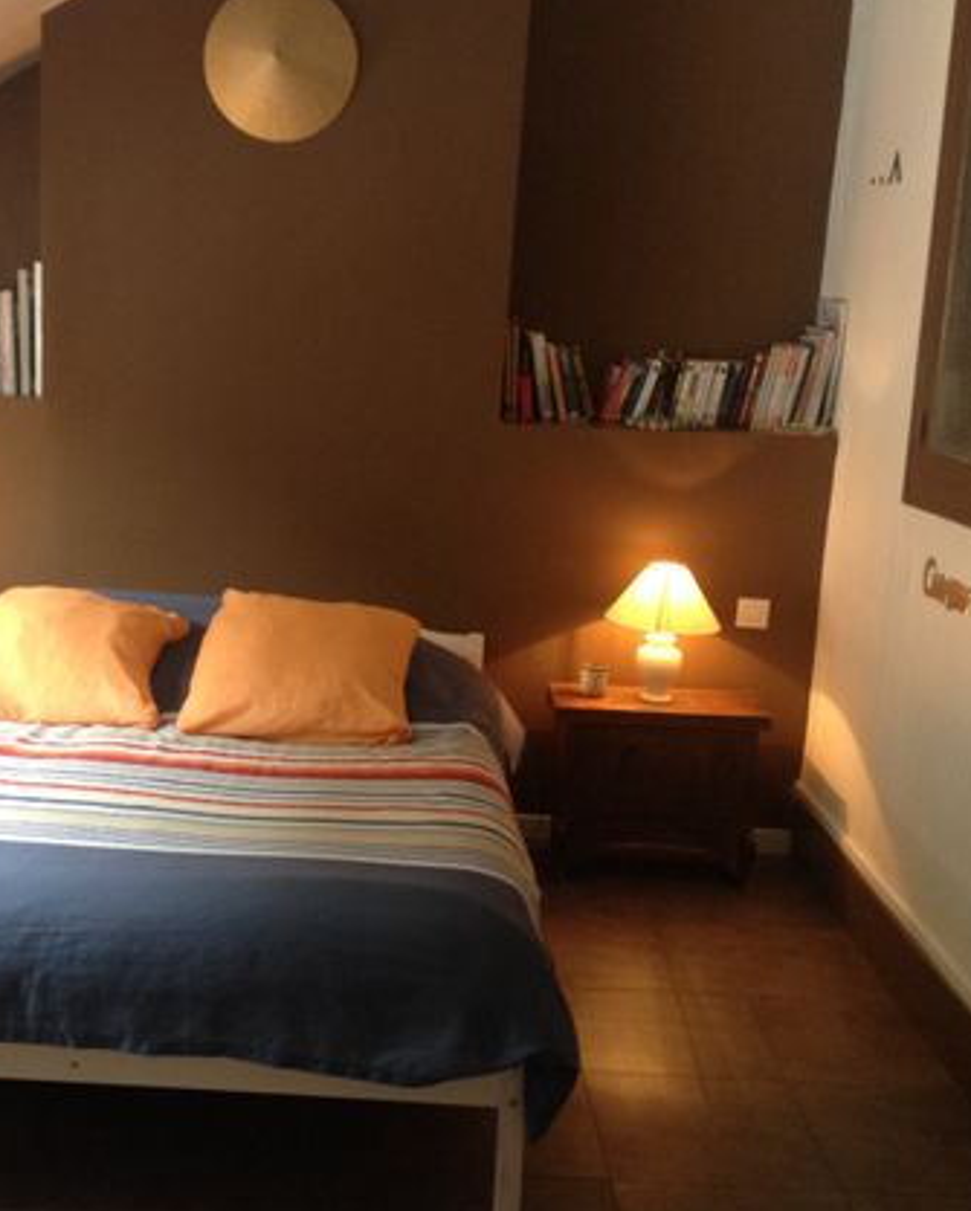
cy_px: 574
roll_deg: -3.4
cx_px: 330
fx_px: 1758
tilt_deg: -13.0
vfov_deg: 38.0
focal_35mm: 49
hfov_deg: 30.7
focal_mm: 4.28
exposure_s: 1/20
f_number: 2.4
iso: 160
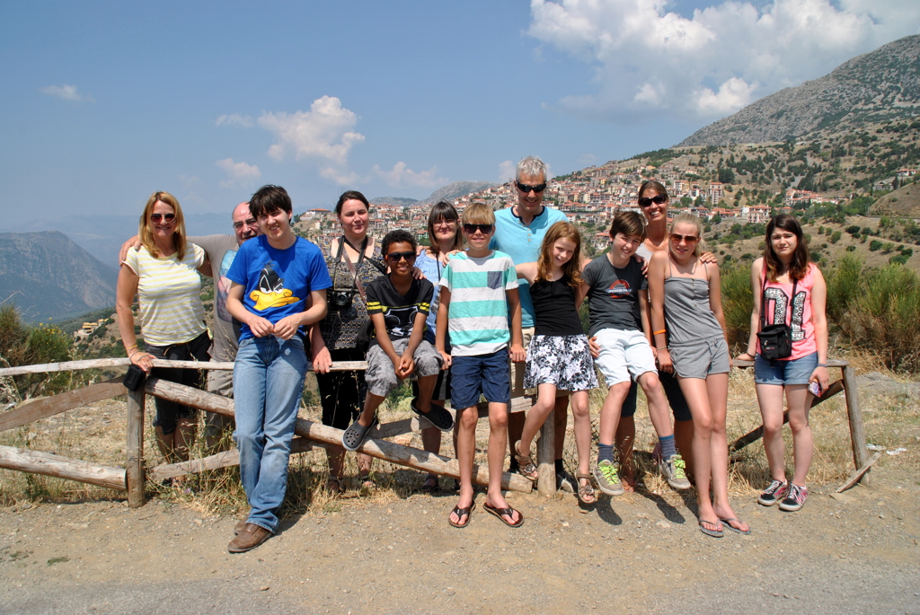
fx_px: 691
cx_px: 460
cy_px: 308
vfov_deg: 48.0
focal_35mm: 27
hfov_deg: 67.3
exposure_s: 1/320
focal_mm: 18
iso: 100
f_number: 9
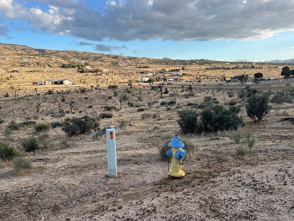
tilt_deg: -4.2
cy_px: 97
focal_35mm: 32
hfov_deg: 56.4
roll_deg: +0.4
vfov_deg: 44.1
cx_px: 119
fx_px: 272
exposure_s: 1/1934
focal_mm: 5.7
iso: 50
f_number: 1.5
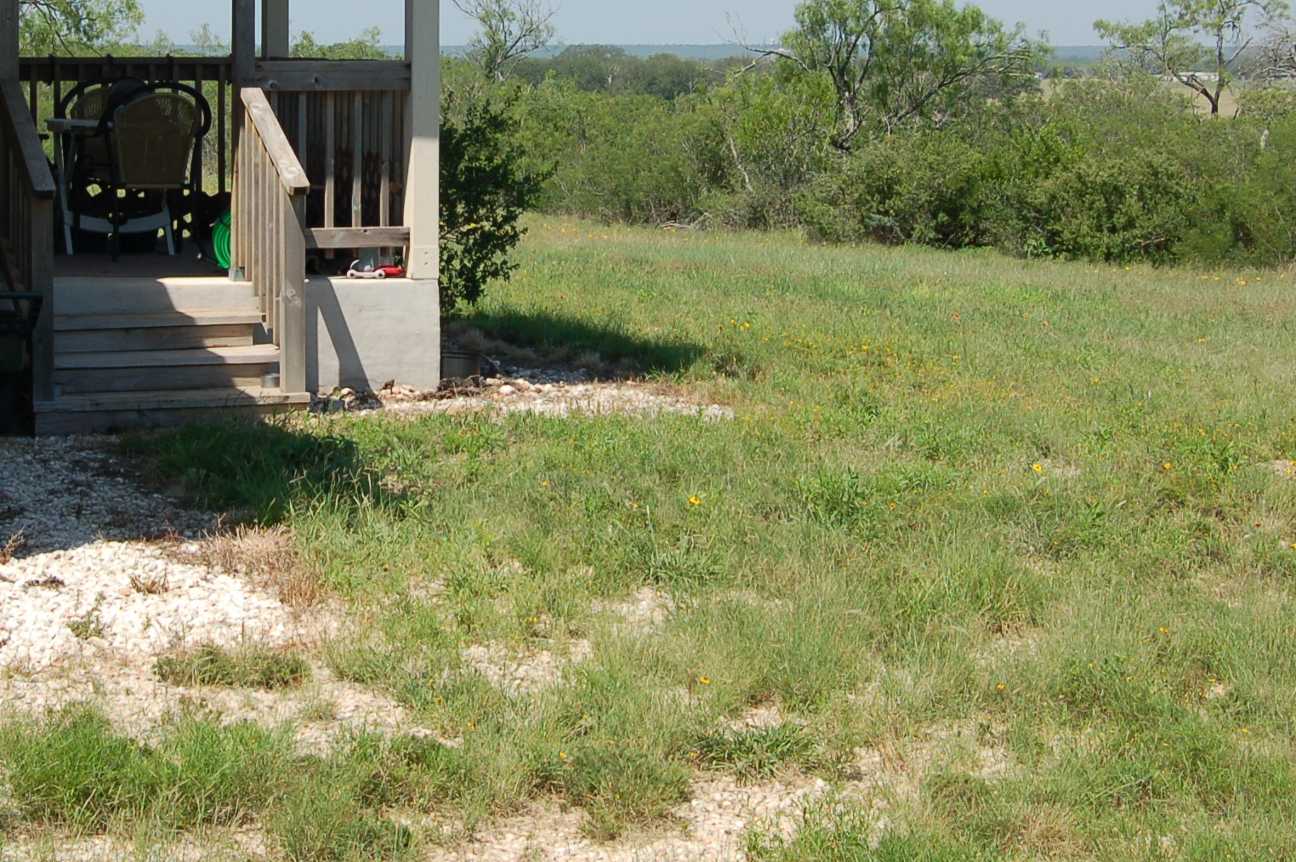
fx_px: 2769
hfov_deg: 26.2
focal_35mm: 77
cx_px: 443
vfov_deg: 17.4
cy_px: 89
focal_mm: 26
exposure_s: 1/320
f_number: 9
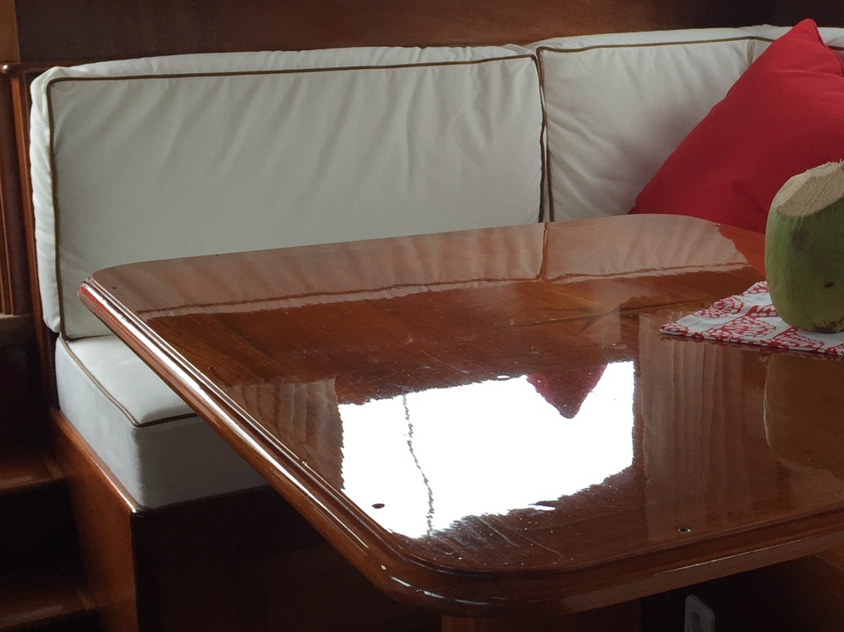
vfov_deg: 24.3
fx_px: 1463
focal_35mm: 60
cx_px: 720
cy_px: 242
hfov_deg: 31.1
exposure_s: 1/120
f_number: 2.2
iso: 40
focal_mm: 4.15
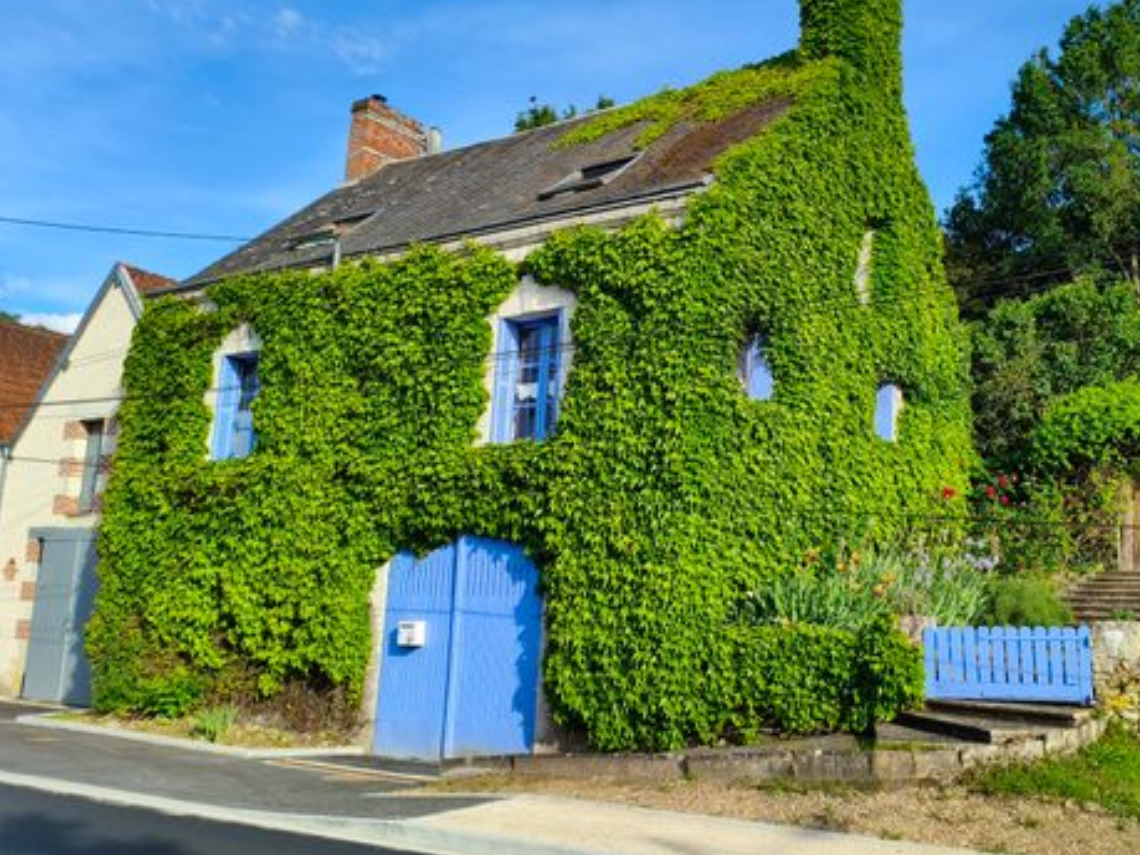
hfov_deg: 53.5
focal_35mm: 34
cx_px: 695
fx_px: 1119
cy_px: 415
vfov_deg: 41.8
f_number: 1.5
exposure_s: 1/2328
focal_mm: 4.94
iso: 80
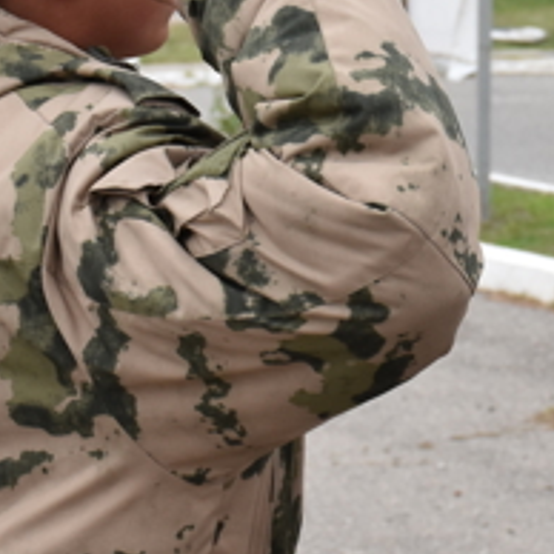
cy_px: 54
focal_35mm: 246
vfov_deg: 7.1
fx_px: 4454
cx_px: 685
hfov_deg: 7.1
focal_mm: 50
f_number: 8
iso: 400
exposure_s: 1/250
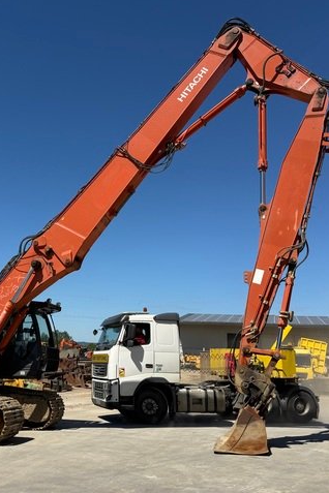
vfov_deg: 55.8
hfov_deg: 38.2
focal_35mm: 34
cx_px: 98
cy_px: 249
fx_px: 466
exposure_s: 1/6173
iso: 80
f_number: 1.78
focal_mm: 6.76
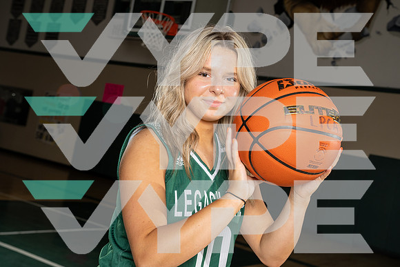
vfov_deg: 28.7
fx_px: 522
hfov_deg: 41.9
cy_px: 134
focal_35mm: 47
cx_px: 200
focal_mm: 47
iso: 320
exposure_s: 1/250
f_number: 7.1
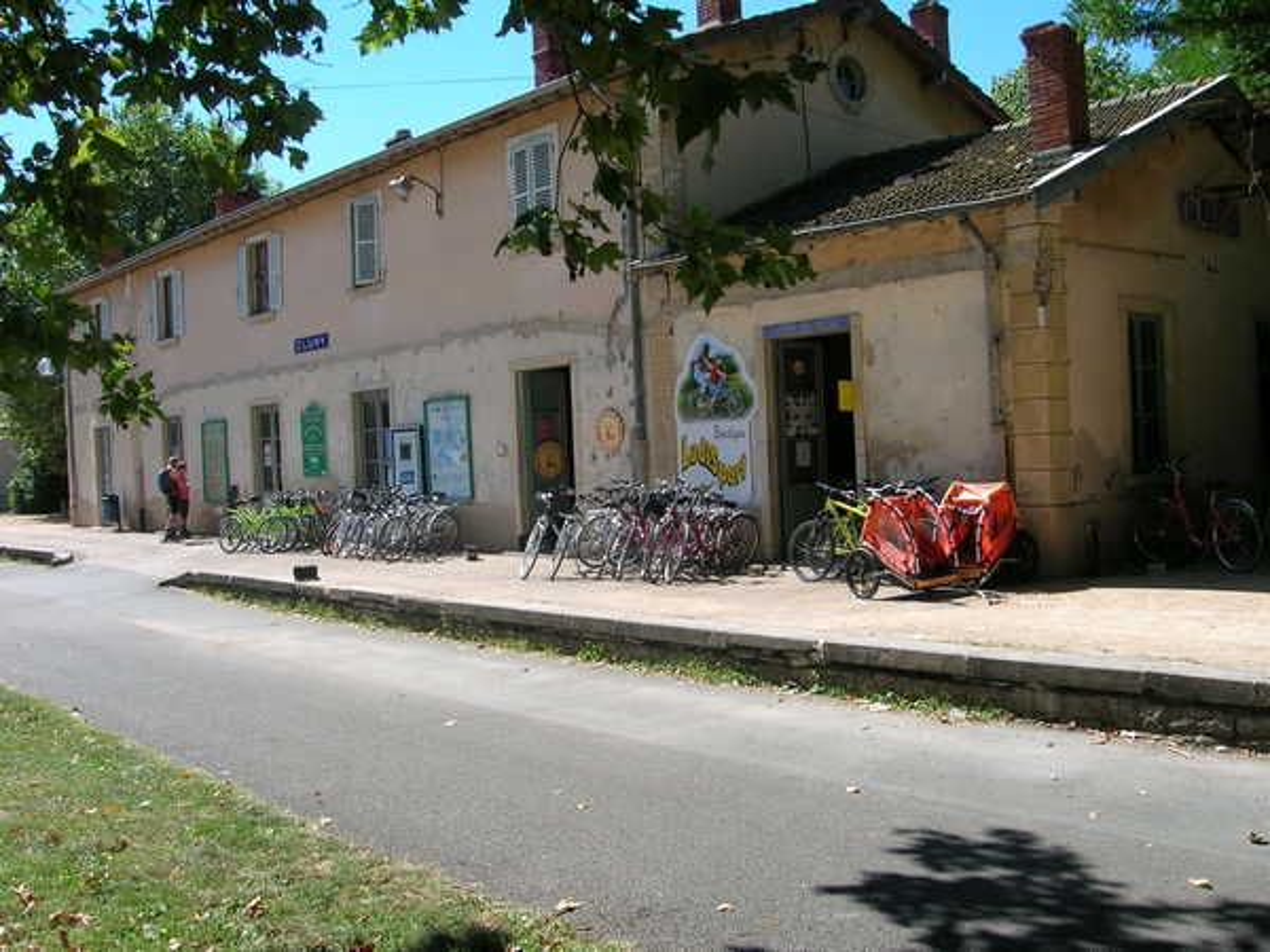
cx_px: 635
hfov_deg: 54.0
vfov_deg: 41.8
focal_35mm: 34
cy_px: 476
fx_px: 1247
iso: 50
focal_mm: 5.7
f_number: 4.9
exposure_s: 1/234
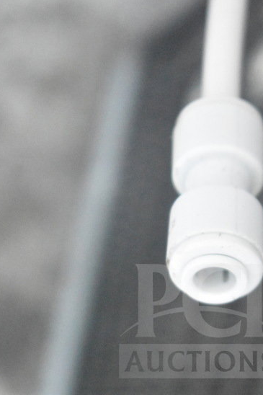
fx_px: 1511
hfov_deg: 9.9
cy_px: 321
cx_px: 200
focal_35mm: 138
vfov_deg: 14.8
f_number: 5.6
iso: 16000
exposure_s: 1/100
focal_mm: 55
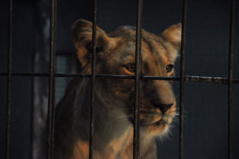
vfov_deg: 8.7
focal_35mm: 158
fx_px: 1044
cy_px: 80
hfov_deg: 13.1
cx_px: 120
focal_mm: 105
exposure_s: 1/40
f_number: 5.6
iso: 640
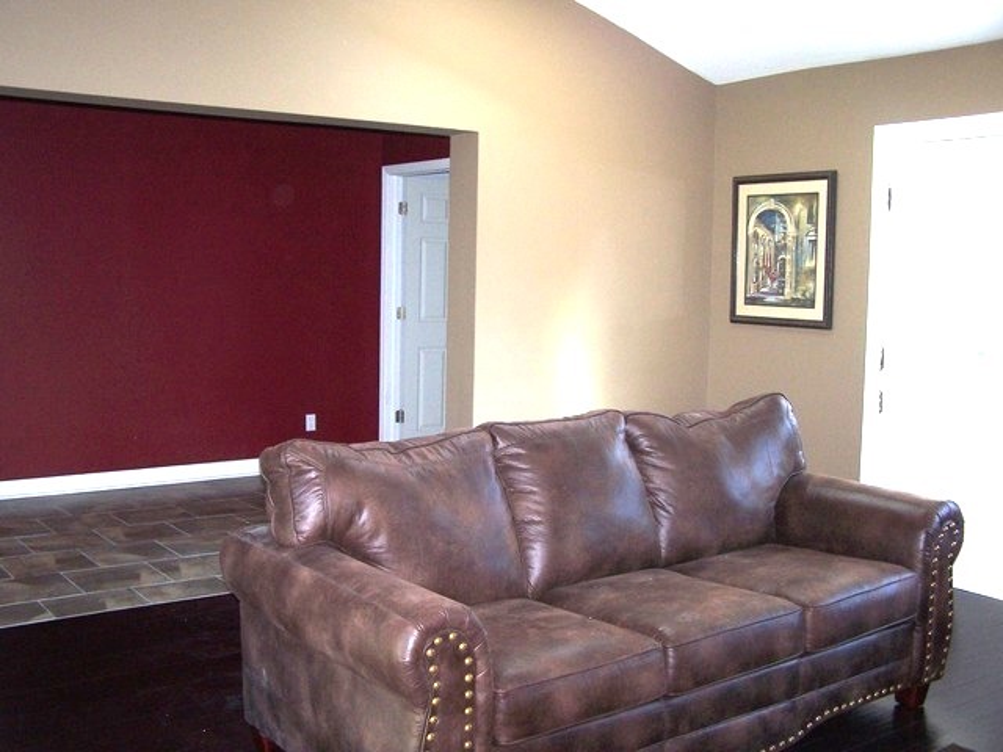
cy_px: 376
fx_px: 1101
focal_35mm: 38
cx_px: 502
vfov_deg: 37.7
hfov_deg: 49.0
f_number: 2.8
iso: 140
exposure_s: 1/60
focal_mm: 6.3
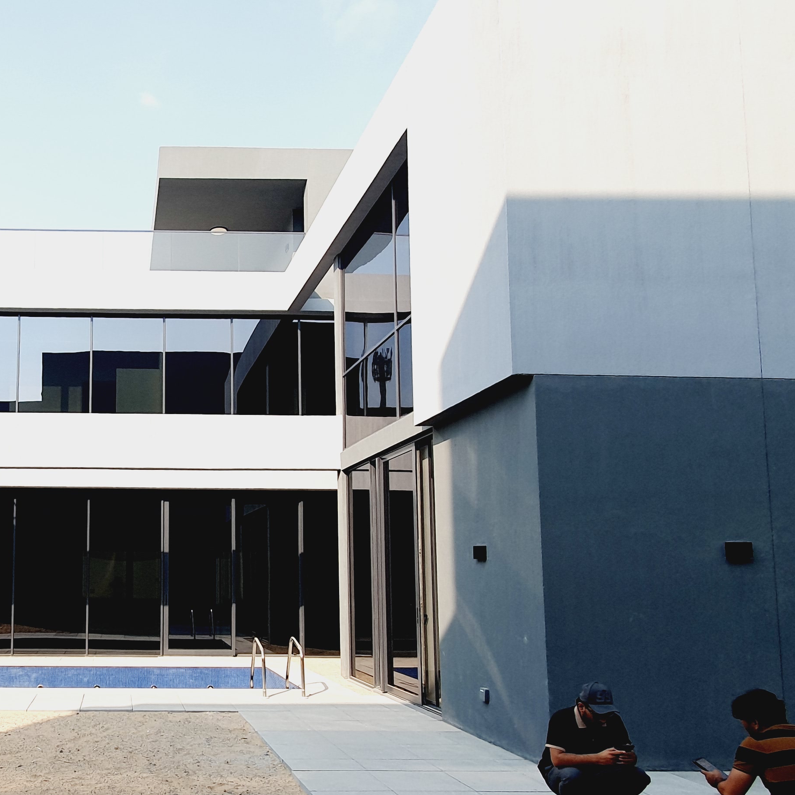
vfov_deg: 55.1
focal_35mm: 29
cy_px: 487
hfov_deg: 51.3
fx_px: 754
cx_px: 134
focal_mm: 1.8
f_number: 2.2
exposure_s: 1/632
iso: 50
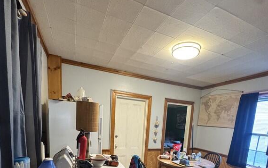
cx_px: 133
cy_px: 145
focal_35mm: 20
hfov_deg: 85.1
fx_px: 146
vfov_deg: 53.5
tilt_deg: -9.7
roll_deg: -4.3
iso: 640
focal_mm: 2.22
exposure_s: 1/60
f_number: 2.2
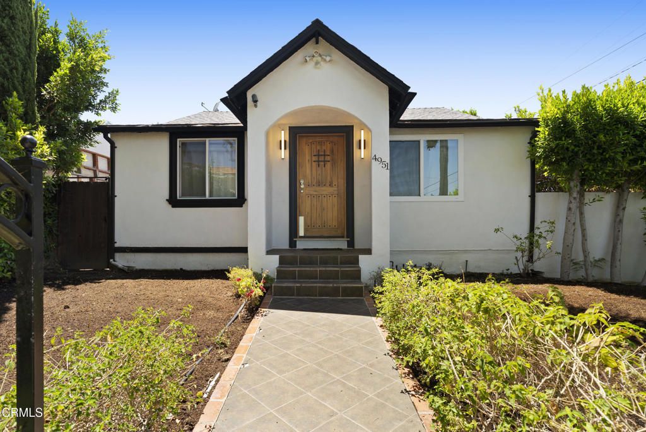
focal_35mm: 20
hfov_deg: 83.9
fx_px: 359
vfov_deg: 62.0
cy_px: 216
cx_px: 323
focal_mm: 20
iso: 80
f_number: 8
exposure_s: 1/20
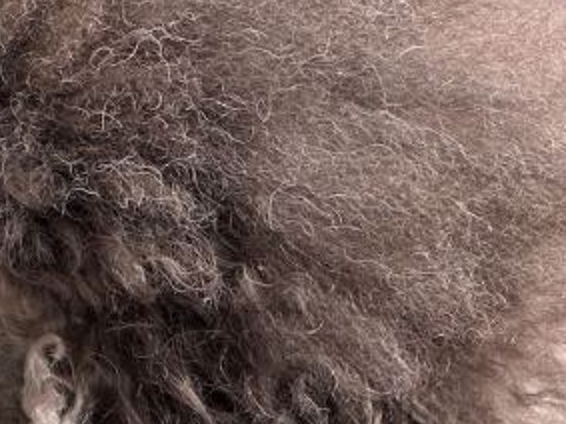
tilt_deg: -31.1
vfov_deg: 6.8
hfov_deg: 9.0
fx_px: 3563
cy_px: 434
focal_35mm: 218
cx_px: -118
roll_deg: +1.7
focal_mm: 9
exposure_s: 1/195
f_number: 2.8
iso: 32
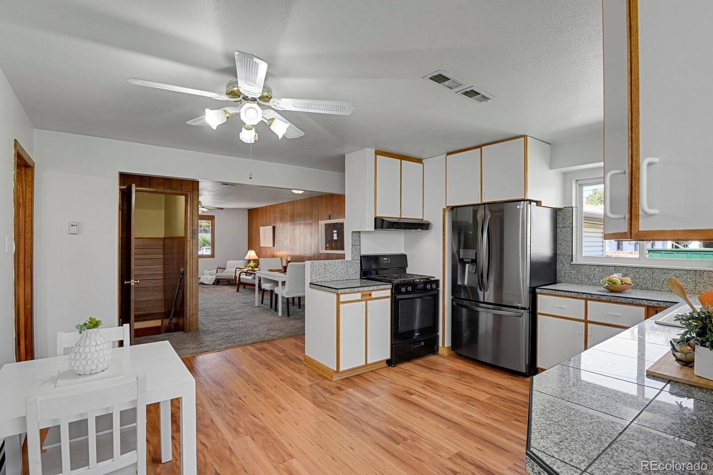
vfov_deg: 70.4
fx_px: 337
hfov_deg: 93.3
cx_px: 356
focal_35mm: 17
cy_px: 238
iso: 250
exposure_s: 1.6
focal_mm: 17
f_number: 8
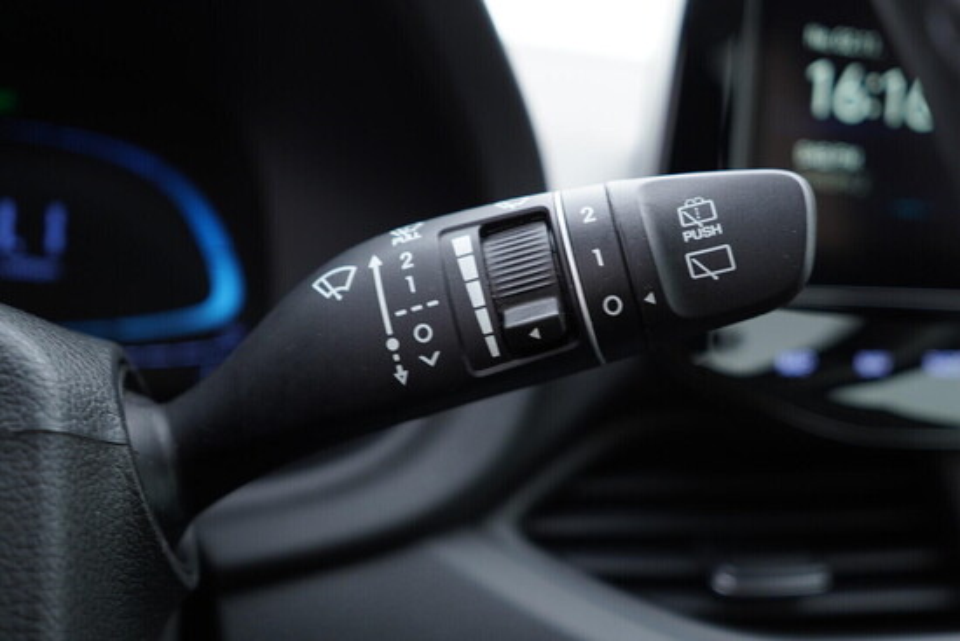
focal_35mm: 36
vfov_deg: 36.9
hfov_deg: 53.1
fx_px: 960
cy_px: 320
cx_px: 480
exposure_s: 1/40
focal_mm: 24
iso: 250
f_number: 2.8
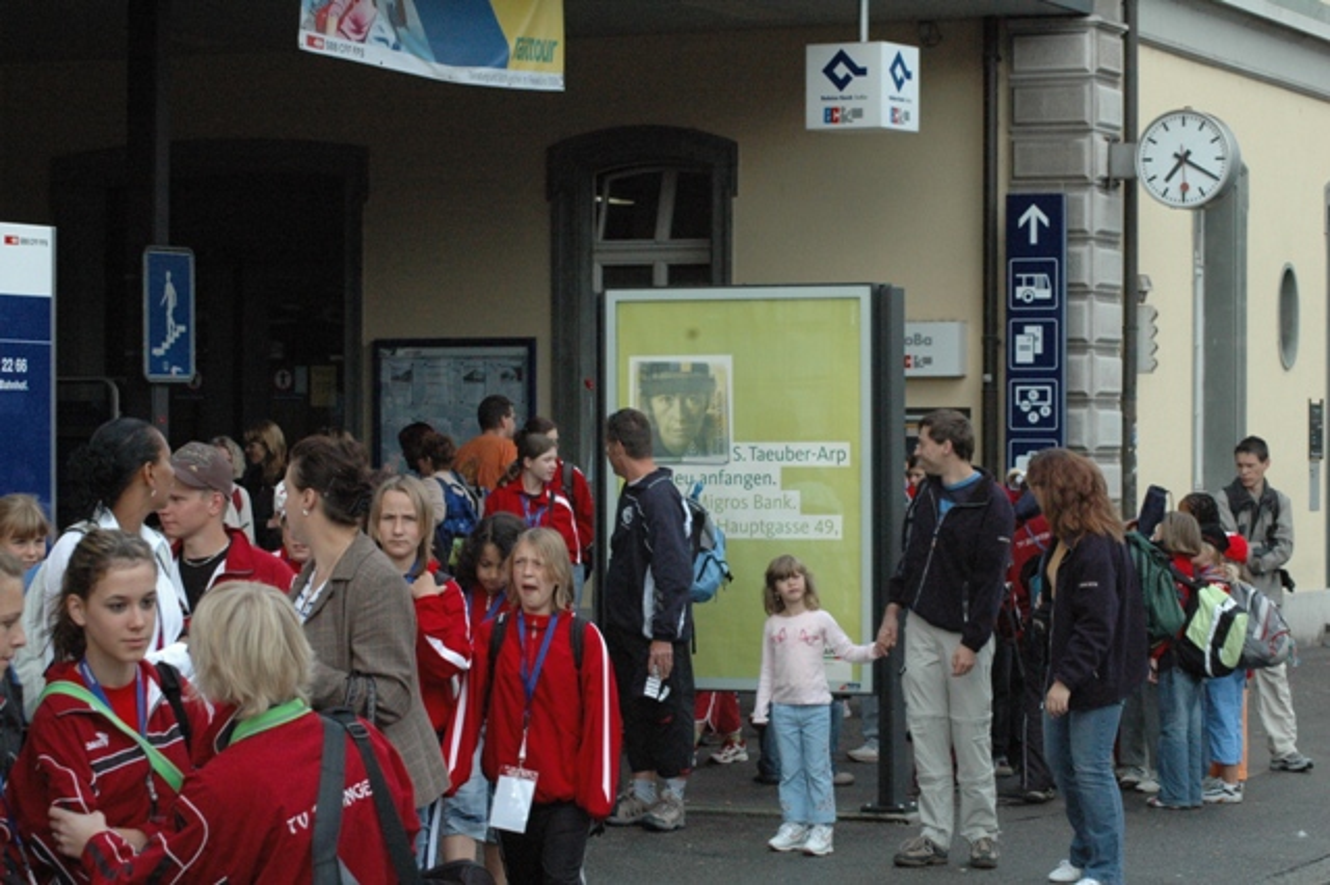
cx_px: 665
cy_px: 442
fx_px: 3877
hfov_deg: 19.5
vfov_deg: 13.0
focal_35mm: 105
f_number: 10
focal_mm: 70
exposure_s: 1/320
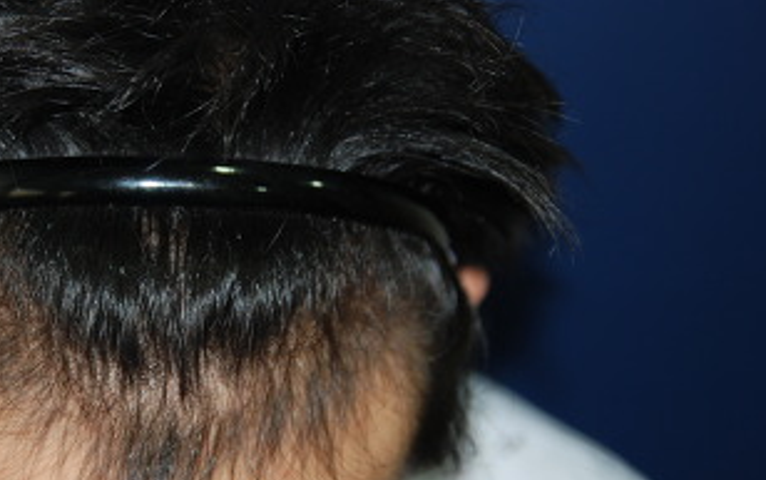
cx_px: 187
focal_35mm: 105
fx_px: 2194
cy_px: 293
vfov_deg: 12.5
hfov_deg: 19.7
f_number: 2.8
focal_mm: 44
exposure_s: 1/60
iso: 200
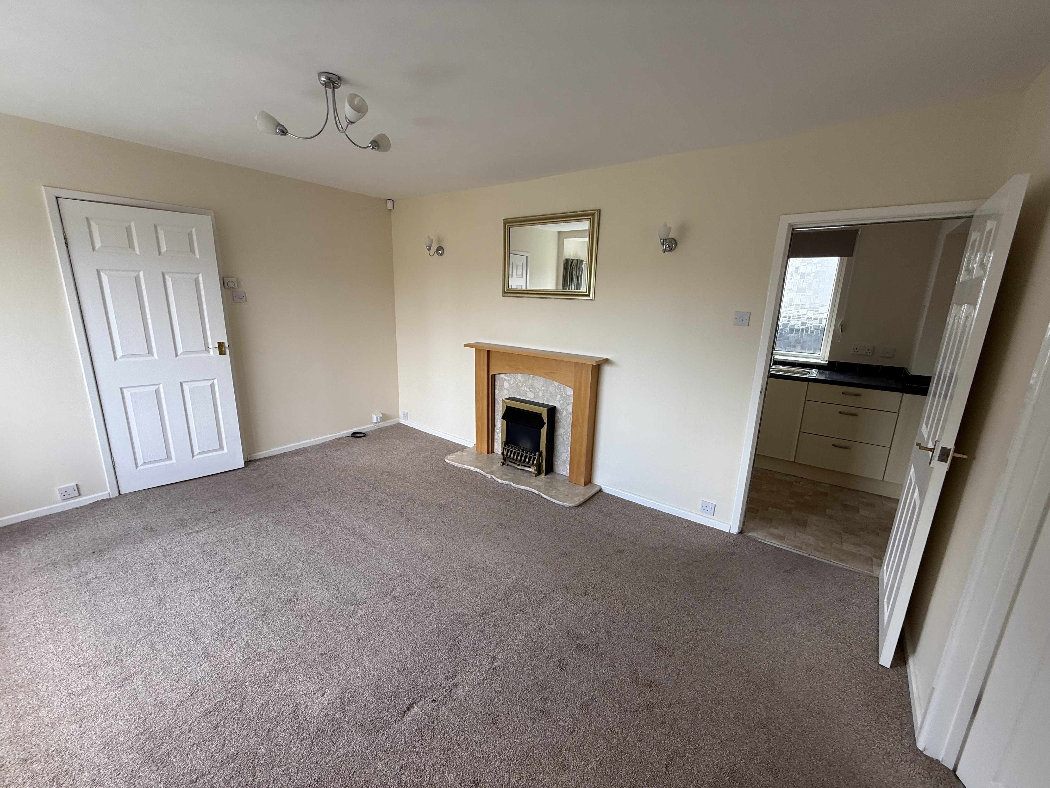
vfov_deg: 85.7
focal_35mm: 14
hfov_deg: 102.1
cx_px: 525
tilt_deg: -12.9
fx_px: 425
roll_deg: -2.5
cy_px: 394
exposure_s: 1/99
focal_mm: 2.22
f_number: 2.2
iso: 50
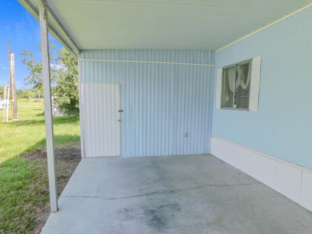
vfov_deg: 58.9
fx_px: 207
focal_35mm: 23
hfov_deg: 73.9
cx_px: 156
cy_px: 117
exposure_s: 1/320
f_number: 3
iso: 125
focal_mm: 4
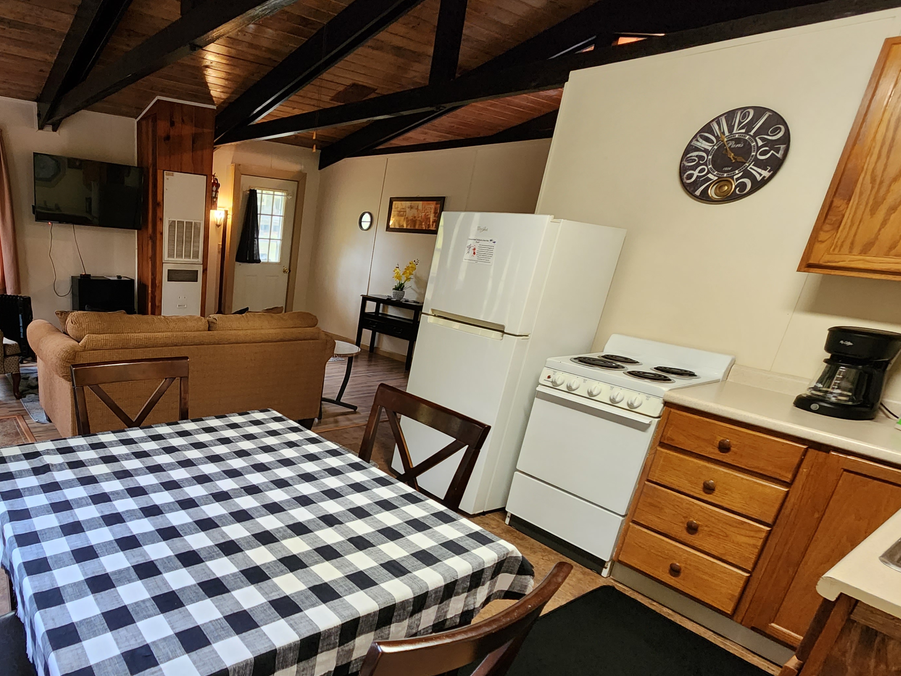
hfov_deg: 79.7
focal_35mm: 19
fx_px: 495
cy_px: 407
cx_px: 251
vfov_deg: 68.0
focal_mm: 2.2
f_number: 2.2
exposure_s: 1/30
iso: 320
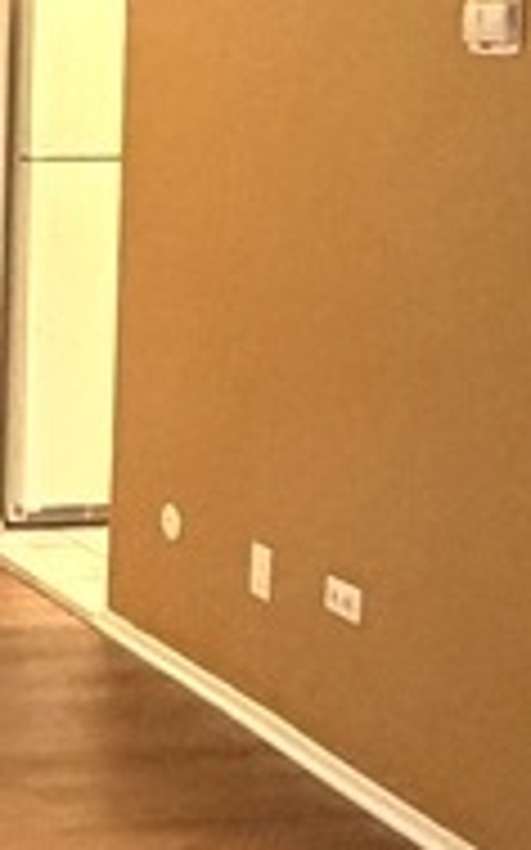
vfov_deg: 24.0
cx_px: -562
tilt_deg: -5.7
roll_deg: +0.6
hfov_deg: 13.1
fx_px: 1970
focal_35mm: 85
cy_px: 184
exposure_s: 1/40
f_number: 2.2
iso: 1000
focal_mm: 2.22
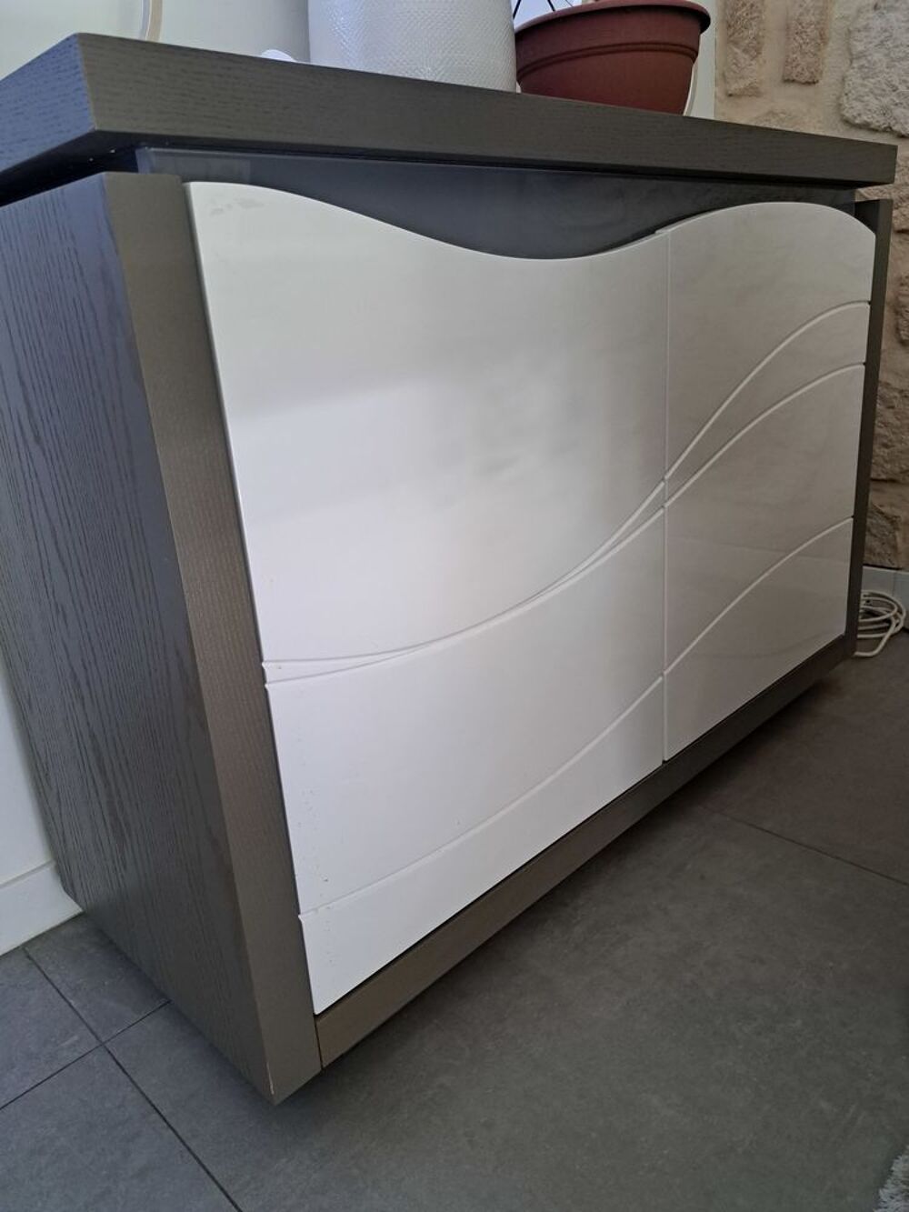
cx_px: 454
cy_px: 606
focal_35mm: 24
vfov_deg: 71.6
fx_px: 840
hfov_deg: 56.8
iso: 400
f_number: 1.8
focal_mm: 5.23
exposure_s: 1/33
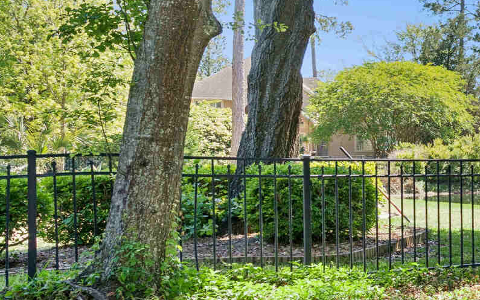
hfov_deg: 21.4
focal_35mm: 67
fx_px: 877
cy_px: 161
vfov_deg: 19.4
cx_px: 840
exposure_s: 1/100
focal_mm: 17
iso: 250
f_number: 8
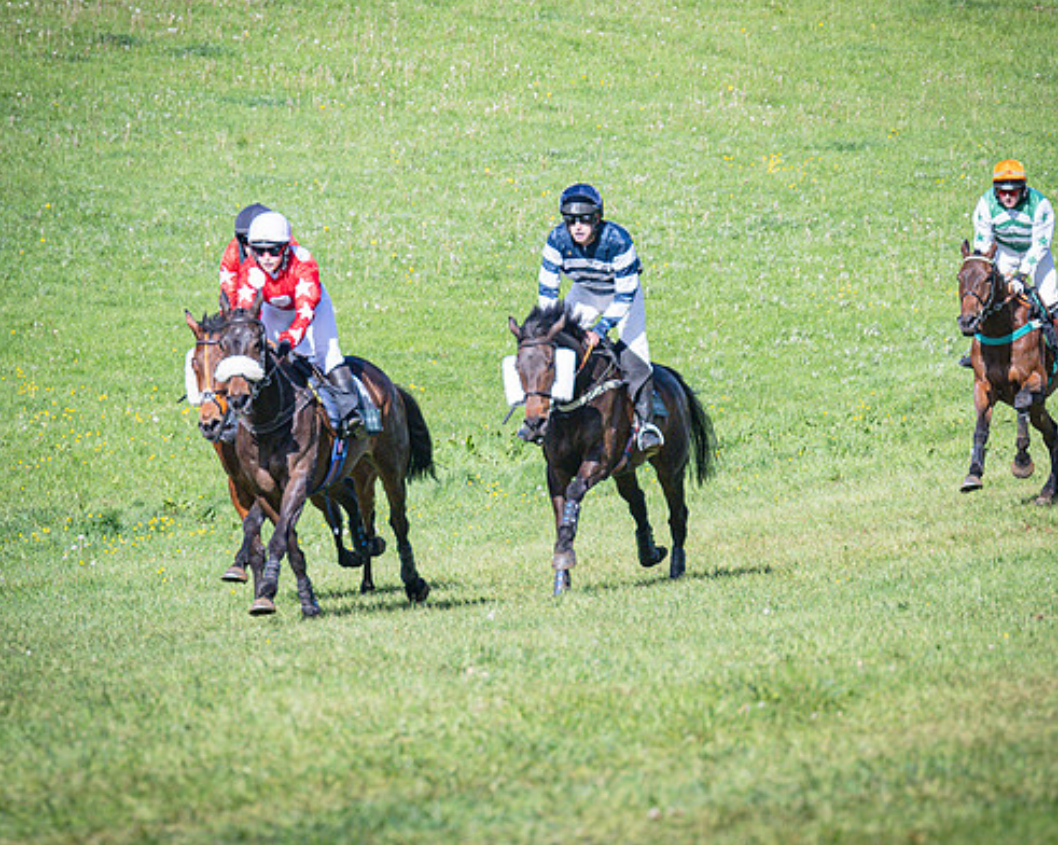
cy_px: 341
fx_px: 12515
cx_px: 214
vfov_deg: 3.9
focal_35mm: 400
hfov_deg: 4.8
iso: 400
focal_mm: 155
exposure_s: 1/3200
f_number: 4
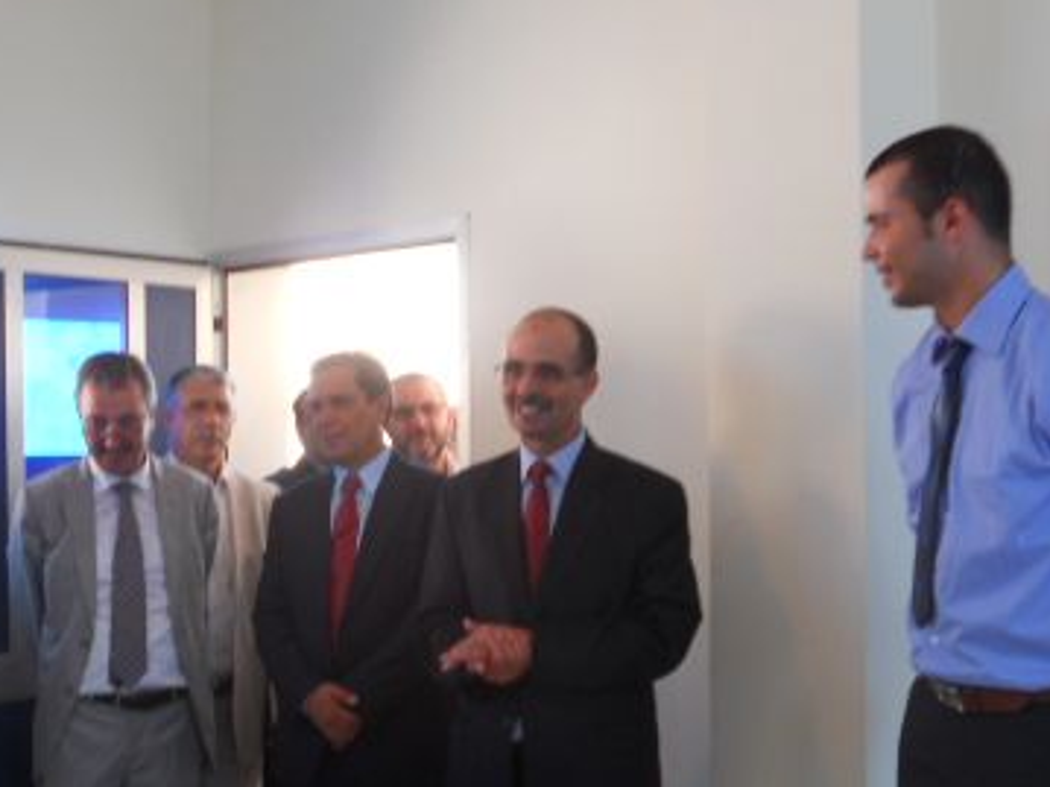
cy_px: 489
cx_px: 447
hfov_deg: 33.7
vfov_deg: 25.6
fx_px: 1728
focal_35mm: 57
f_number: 3.5
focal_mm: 5.8
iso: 80
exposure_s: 1/30
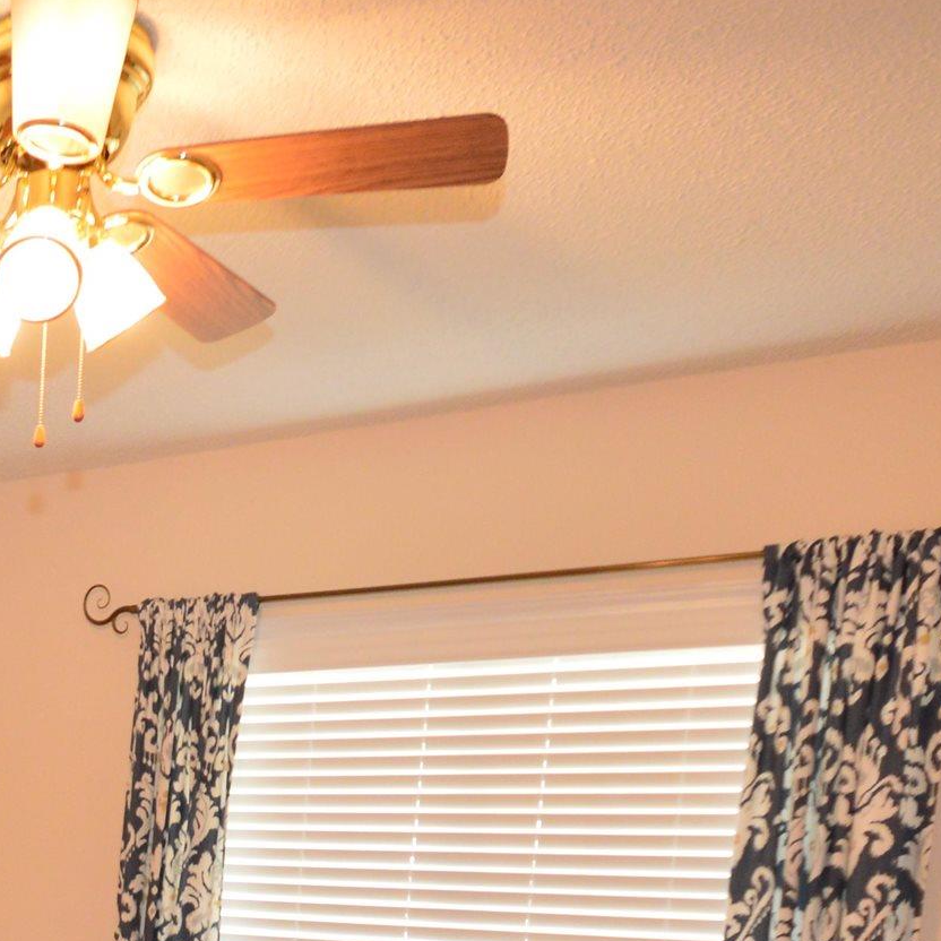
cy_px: 1060
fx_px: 1445
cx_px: -169
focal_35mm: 47
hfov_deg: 30.9
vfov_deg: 31.6
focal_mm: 10
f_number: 4
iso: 720
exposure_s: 1/60
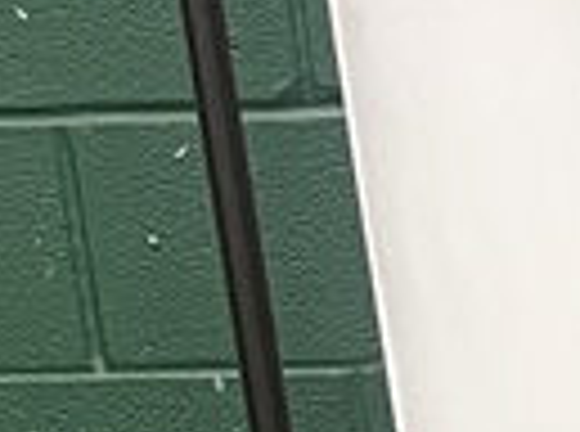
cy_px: 1719
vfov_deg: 6.0
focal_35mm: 207
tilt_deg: -16.0
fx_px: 3459
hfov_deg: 7.3
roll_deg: +1.4
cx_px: 2262
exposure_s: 1/60
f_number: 1.6
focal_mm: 5.1
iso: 160
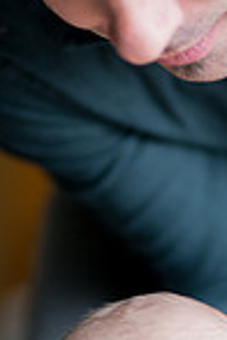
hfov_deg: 5.3
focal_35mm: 260
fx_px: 2459
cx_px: 190
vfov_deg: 7.9
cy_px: 254
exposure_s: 1/160
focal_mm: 85
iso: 1250
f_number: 1.8
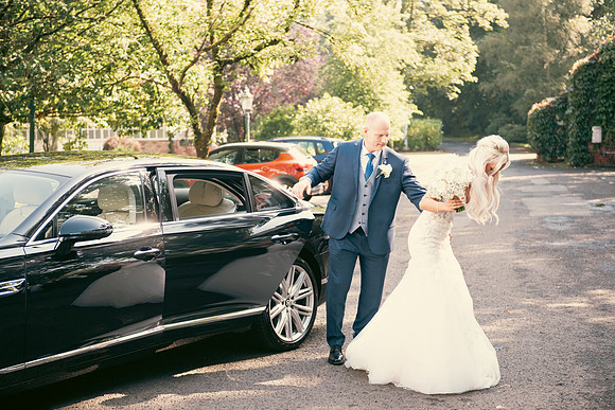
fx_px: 1059
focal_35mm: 62
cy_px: 205
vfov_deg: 21.9
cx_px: 308
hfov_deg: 32.4
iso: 200
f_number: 3.5
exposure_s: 1/160
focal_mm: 62
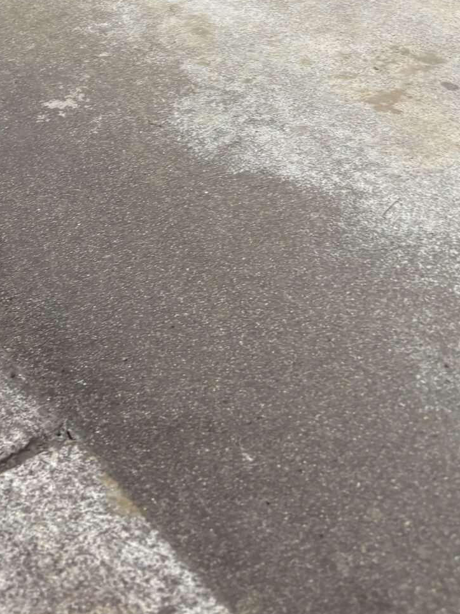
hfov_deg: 19.8
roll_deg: +8.0
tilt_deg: -20.6
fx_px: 1223
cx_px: -118
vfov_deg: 24.6
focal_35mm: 69
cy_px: -181
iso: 40
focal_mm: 5.96
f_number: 1.6
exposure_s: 1/177
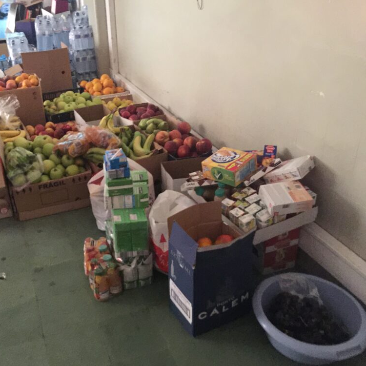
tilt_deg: -29.3
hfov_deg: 46.4
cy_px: 186
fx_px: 419
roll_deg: +3.9
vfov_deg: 47.2
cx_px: 119
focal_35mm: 35
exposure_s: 1/8
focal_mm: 4.15
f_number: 2.2
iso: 200
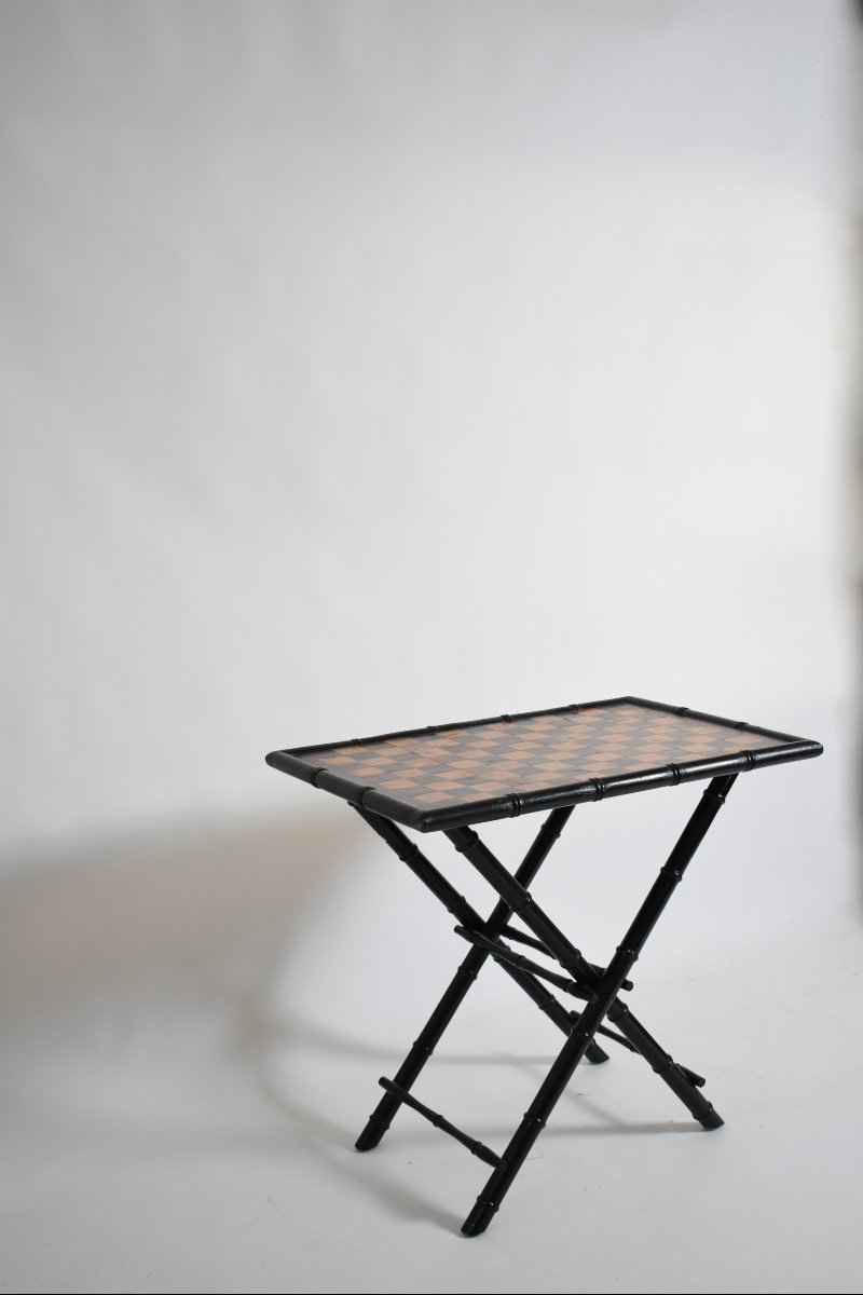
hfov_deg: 36.9
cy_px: 648
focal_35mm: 36
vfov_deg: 53.1
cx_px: 432
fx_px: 1294
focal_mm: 24
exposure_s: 1/13
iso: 800
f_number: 3.8
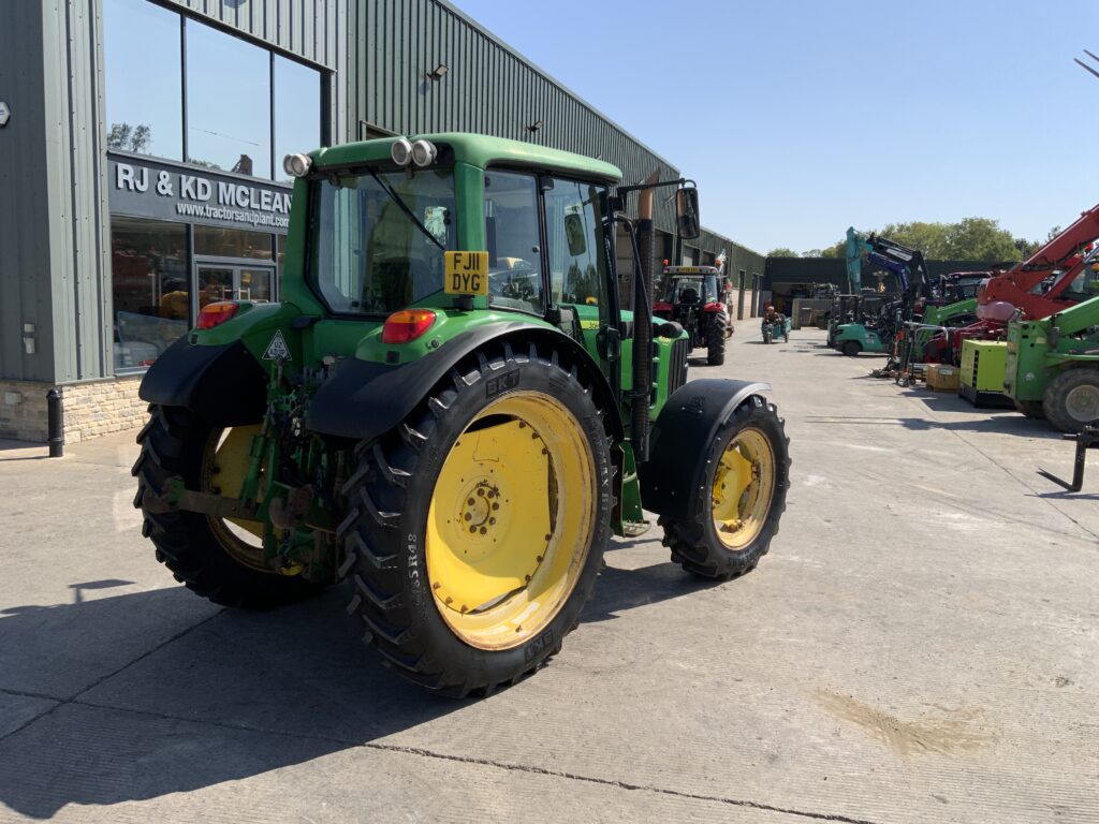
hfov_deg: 61.7
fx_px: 921
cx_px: 550
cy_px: 412
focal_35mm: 29
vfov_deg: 48.2
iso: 16
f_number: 1.8
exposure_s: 1/1626
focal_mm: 3
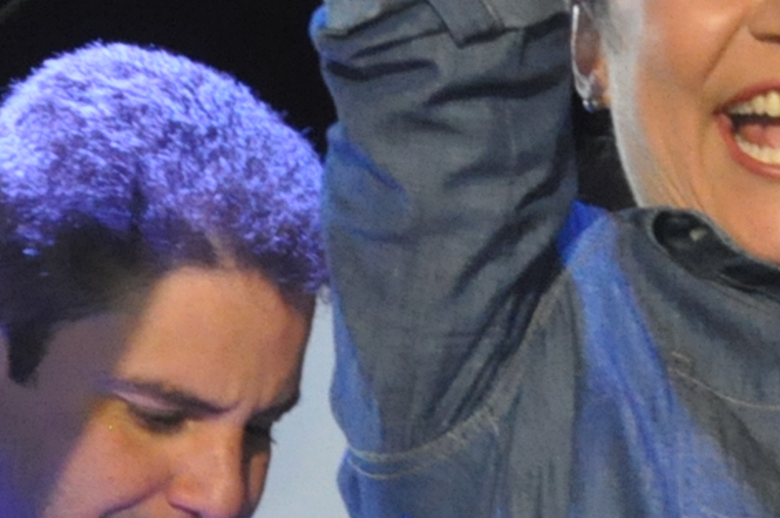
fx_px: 7703
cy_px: -28
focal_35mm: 356
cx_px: 197
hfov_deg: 5.8
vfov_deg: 3.8
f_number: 5
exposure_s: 1/80
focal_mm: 52
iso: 3200
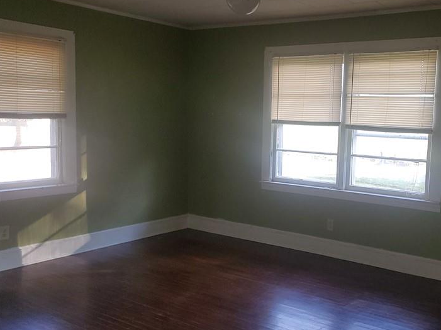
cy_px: 162
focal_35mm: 38
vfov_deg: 37.7
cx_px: 319
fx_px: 484
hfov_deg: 47.5
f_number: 2.4
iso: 100
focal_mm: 4.3
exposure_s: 1/100
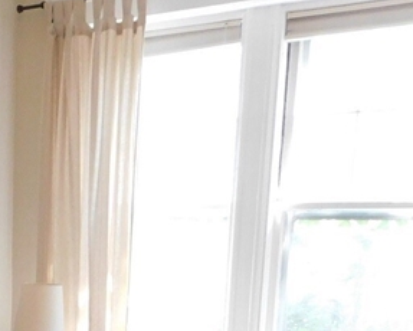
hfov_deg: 21.9
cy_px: 481
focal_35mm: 80
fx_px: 979
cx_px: -92
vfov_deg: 17.5
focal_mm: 4
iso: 400
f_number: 3
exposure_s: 1/25
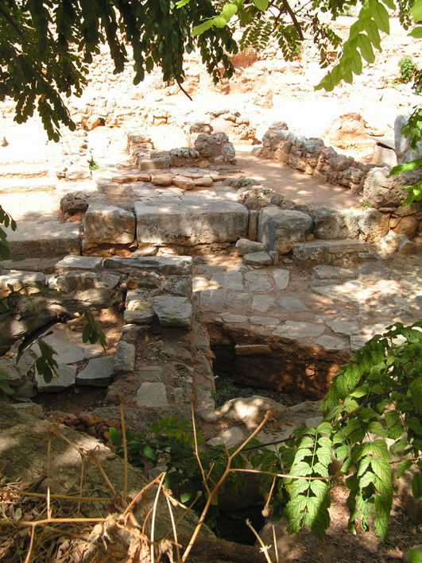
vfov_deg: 49.0
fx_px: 618
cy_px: 282
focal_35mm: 38
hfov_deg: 37.7
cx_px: 211
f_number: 5
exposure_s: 1/125
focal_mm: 6.3
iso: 50
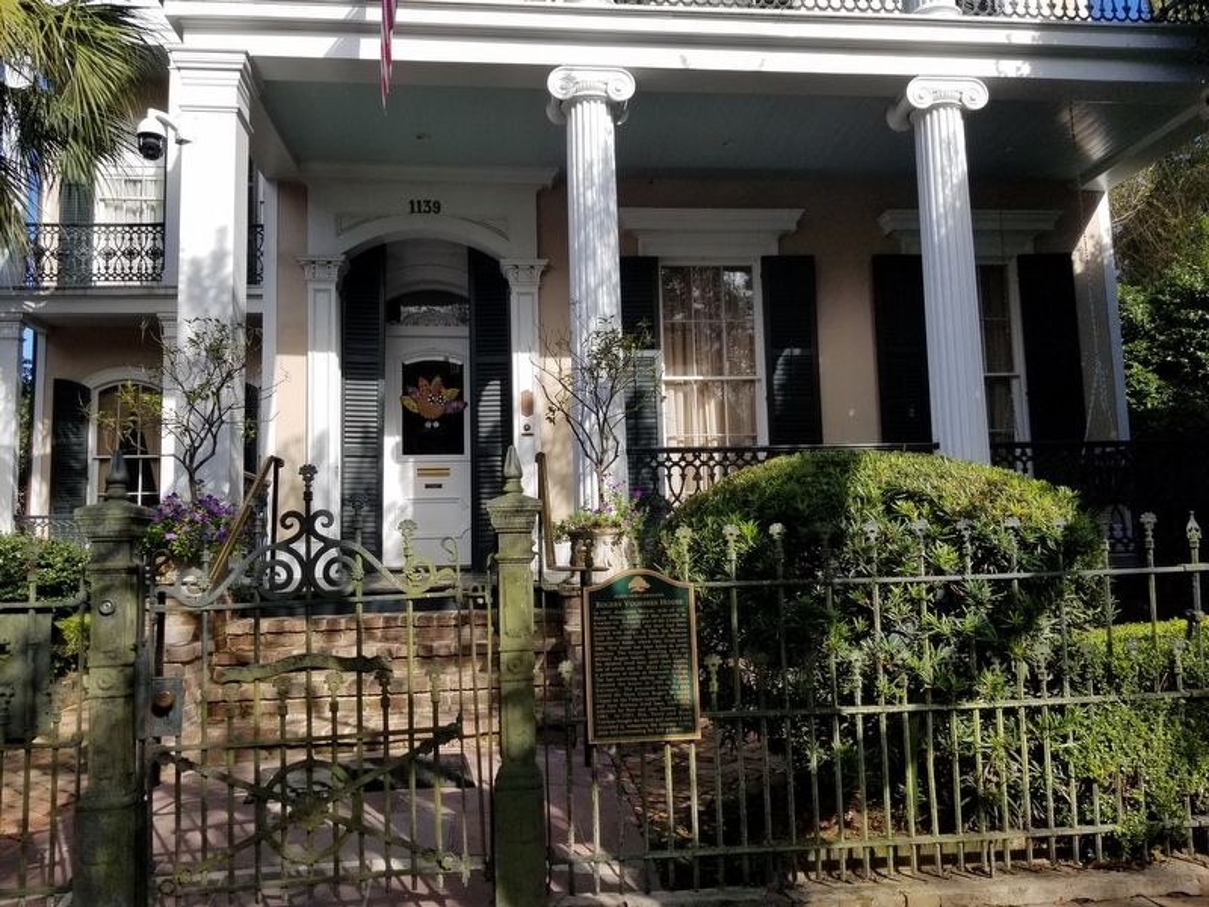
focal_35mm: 26
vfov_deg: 53.1
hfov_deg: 67.3
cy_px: 454
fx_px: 908
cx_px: 604
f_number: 1.7
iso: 50
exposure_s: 1/1836
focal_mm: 4.25
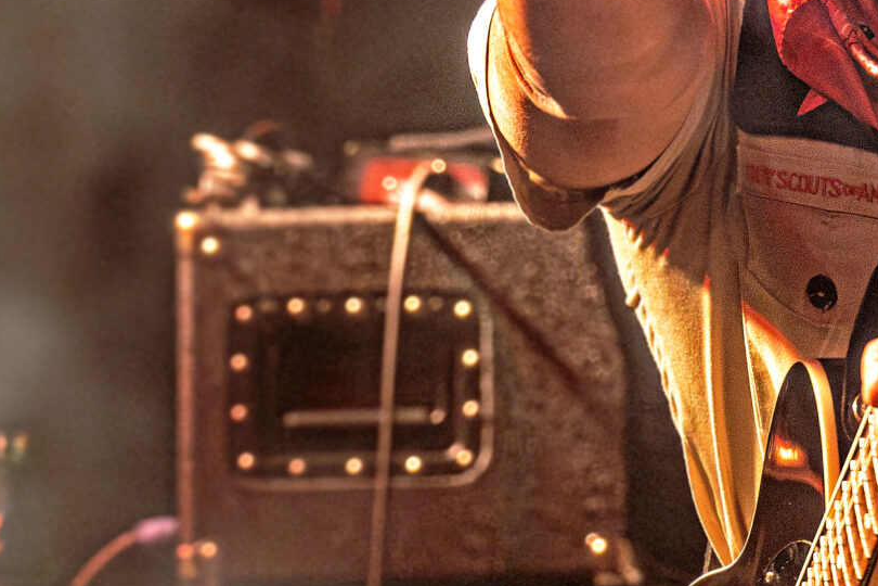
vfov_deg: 3.0
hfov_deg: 4.5
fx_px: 11169
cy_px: 250
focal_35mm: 458
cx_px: 743
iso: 2000
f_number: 7.1
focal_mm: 145
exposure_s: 1/100
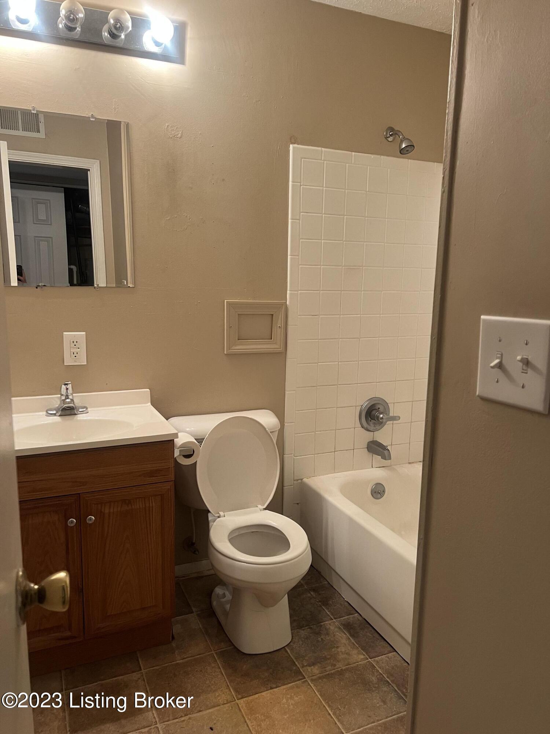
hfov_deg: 53.1
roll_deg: -1.1
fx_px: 551
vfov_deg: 67.3
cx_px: 275
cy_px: 367
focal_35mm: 26
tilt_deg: -10.6
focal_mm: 5.7
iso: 200
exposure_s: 1/60
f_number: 1.5
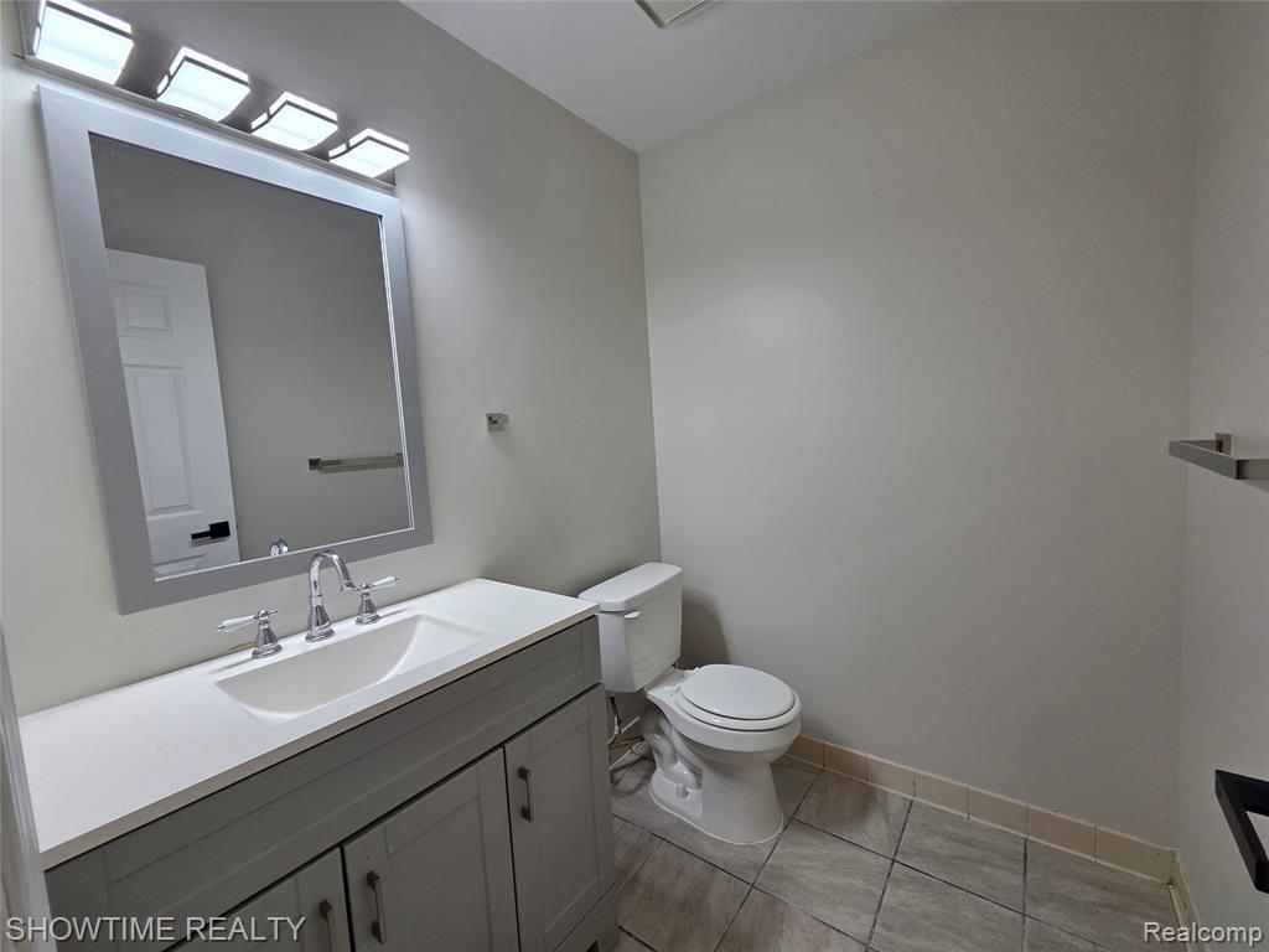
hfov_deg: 106.2
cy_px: 476
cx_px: 634
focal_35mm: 13
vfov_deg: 89.9
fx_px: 477
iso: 125
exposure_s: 1/120
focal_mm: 2.2
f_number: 2.2
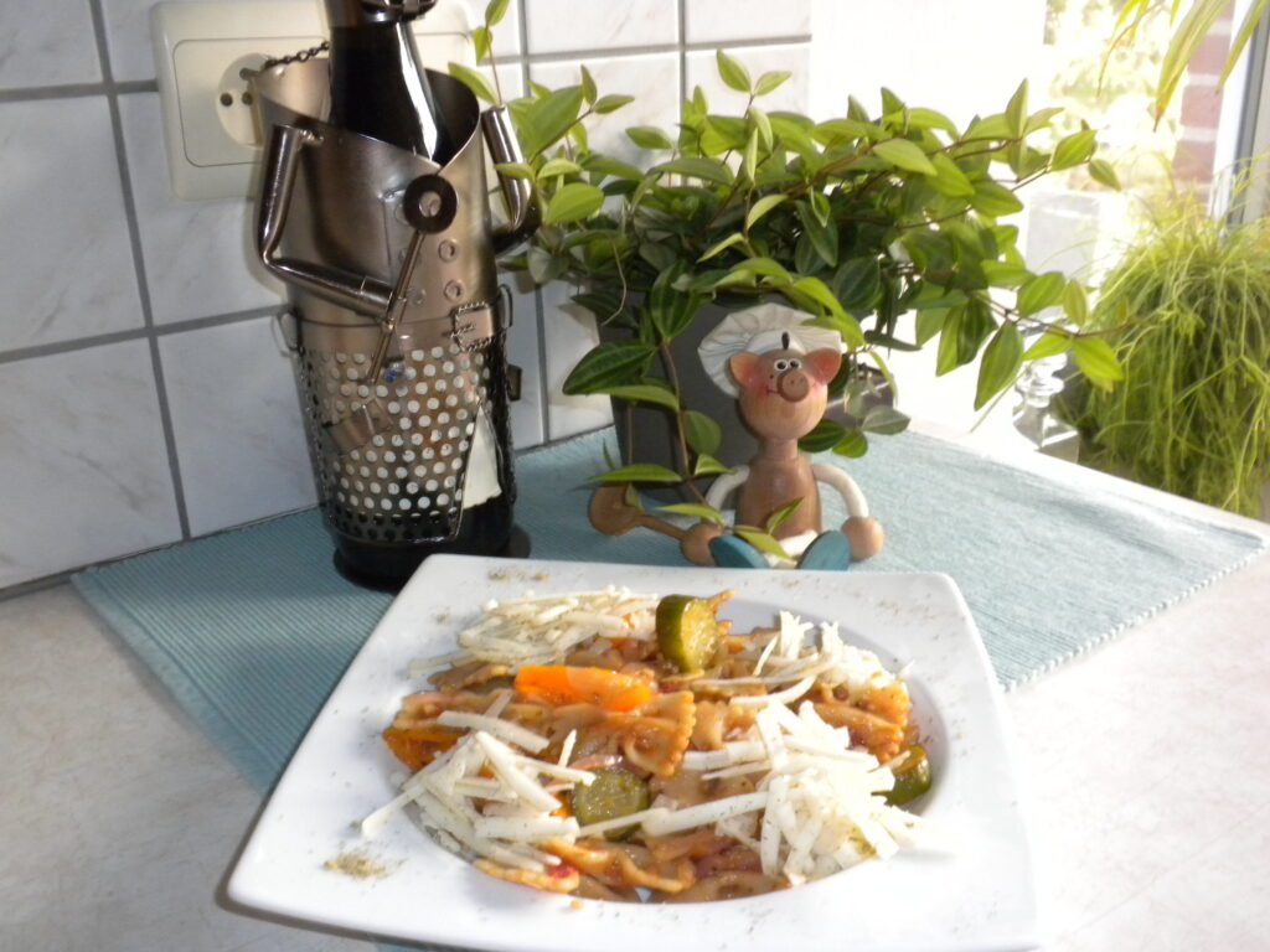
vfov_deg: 38.7
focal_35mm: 37
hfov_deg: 50.1
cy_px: 476
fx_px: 1357
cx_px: 635
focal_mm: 6.6
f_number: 3.5
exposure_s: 1/30
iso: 400
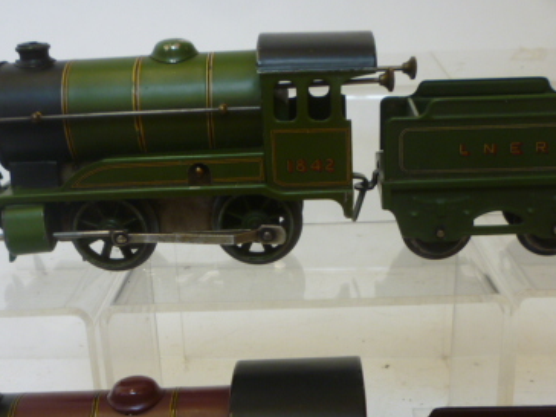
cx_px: 286
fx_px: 819
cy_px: 336
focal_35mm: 51
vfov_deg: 27.9
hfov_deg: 37.5
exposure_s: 1/30
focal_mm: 5.2
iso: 100
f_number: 3.3
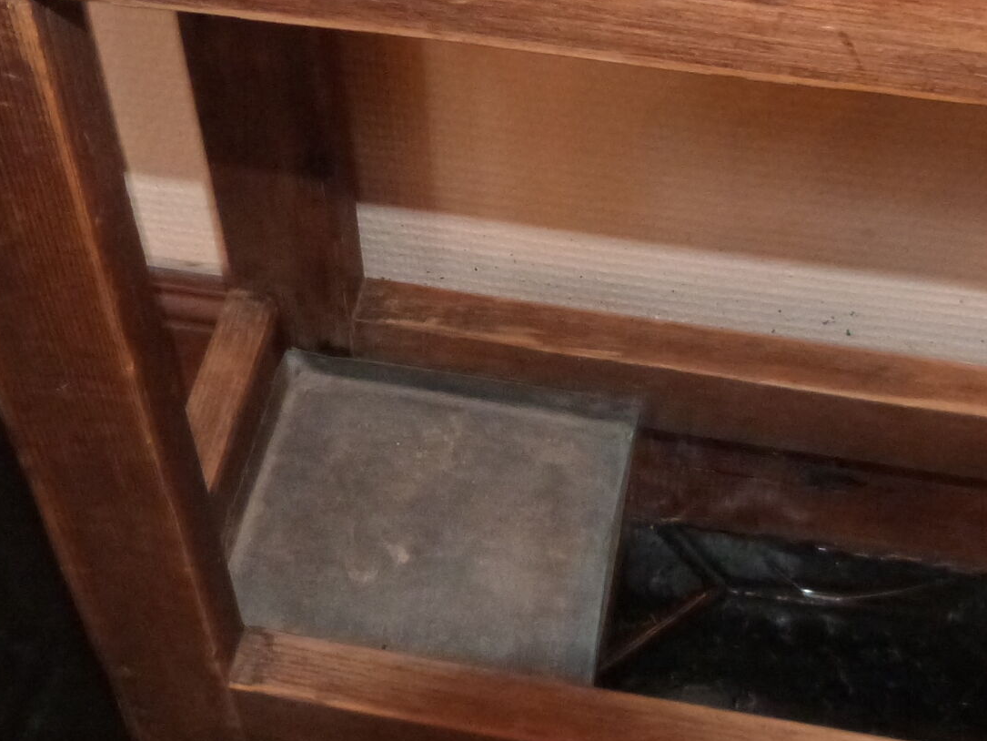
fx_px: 1682
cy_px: 213
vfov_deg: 24.6
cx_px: 514
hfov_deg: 32.7
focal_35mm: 59
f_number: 2.8
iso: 400
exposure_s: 1/13
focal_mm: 4.5
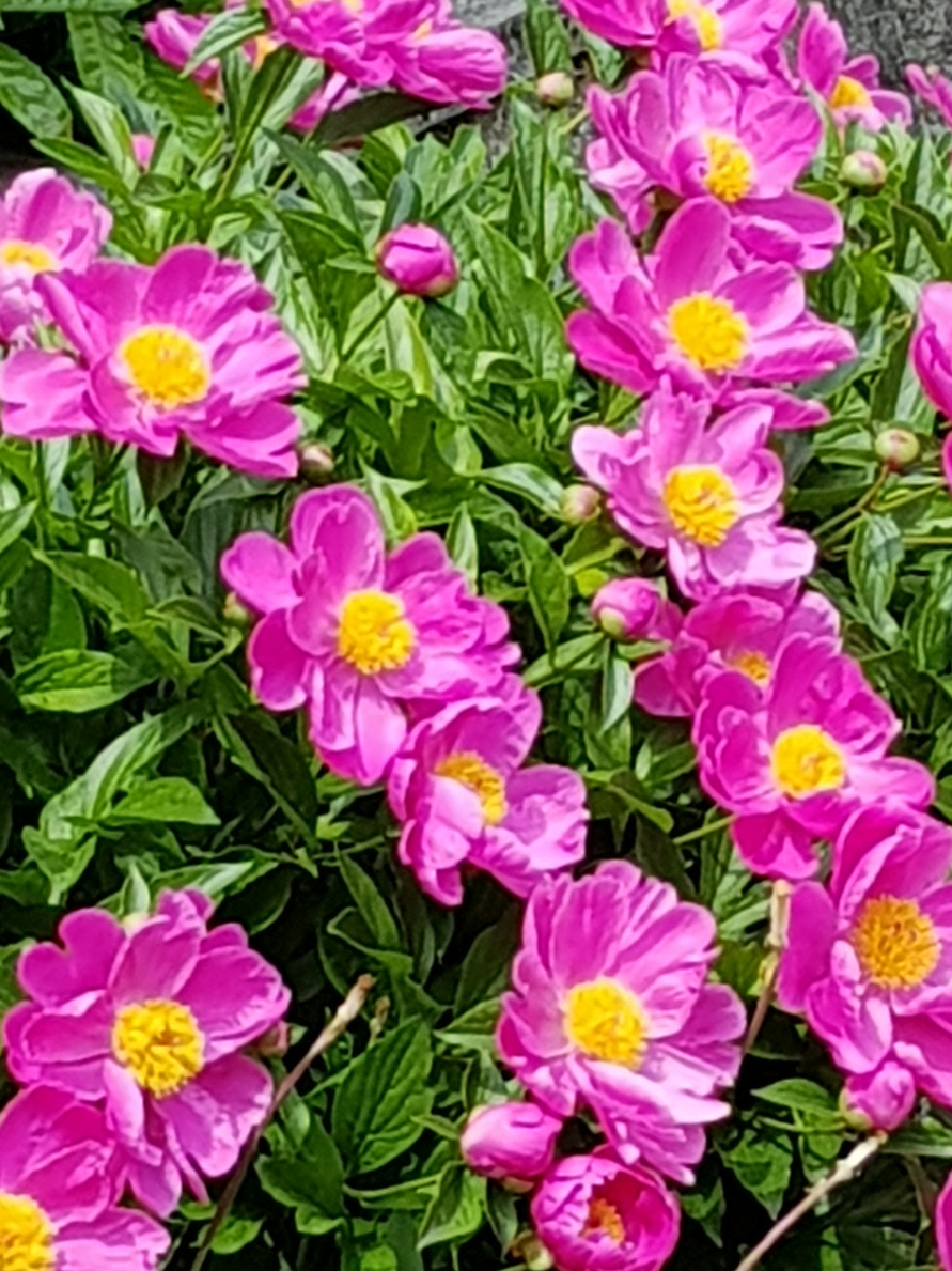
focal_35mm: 35
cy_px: 716
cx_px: 545
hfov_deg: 40.6
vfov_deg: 52.5
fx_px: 1284
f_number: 1.7
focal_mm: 4.2
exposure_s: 1/784
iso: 40
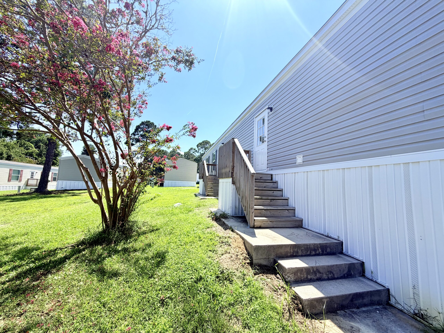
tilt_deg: +6.4
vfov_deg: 85.7
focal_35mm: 14
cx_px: 222
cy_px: 166
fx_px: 180
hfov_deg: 102.1
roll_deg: -3.7
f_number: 2.2
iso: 25
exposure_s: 1/770
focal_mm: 2.22
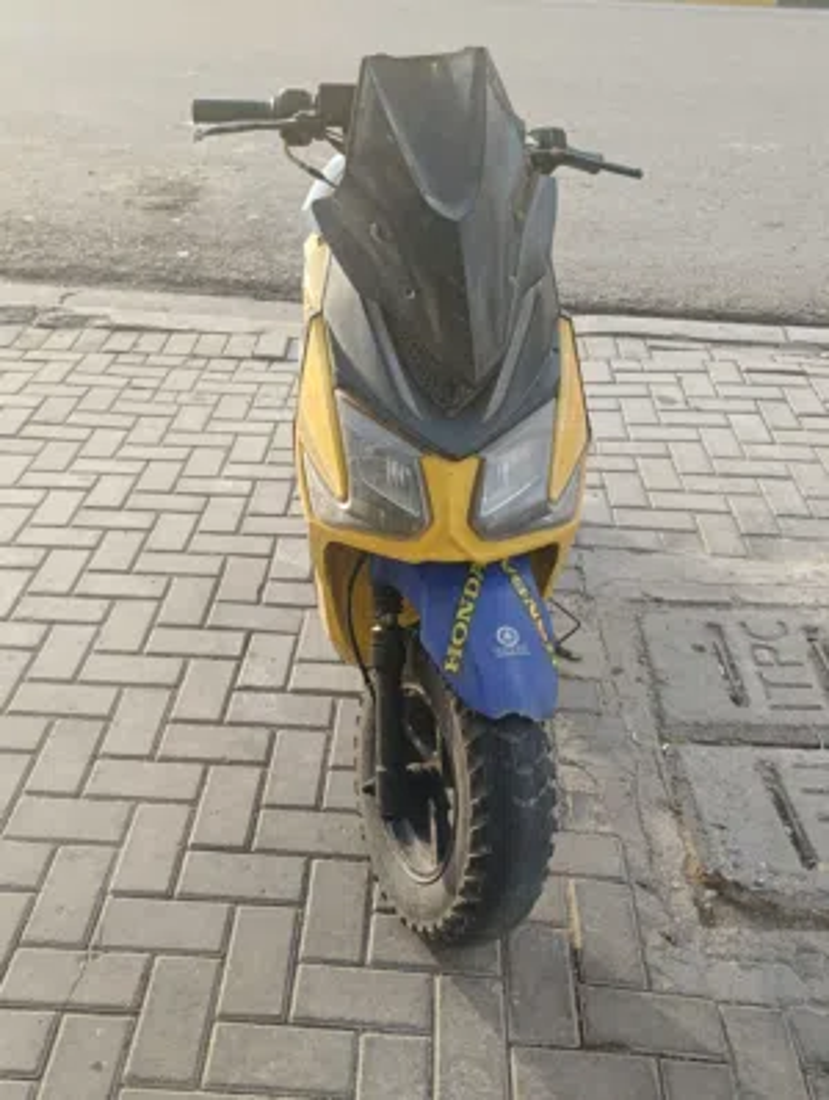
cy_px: 550
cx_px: 414
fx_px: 1114
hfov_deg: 40.8
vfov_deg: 52.5
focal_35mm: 35
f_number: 1.69
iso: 64
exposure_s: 1/100
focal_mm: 6.06
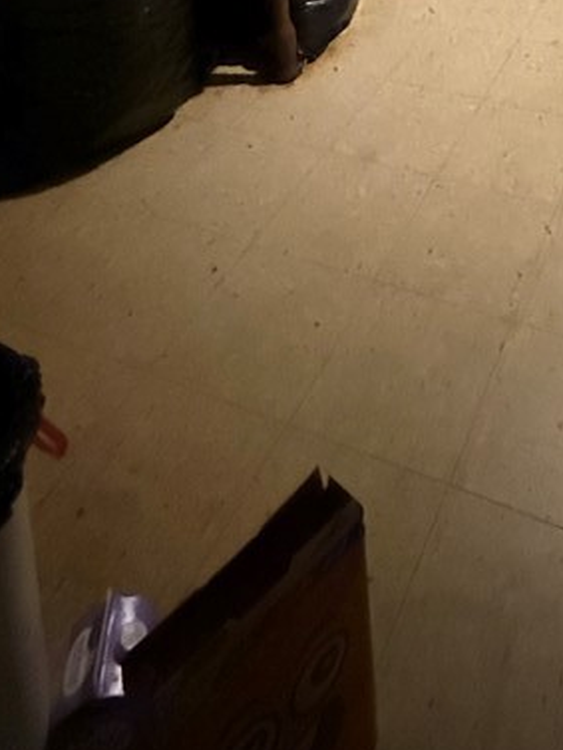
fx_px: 824
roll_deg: +3.2
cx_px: 519
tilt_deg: -12.9
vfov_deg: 34.0
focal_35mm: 38
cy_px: -241
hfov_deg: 35.3
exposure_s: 1/40
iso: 1600
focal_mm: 2.22
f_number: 2.2
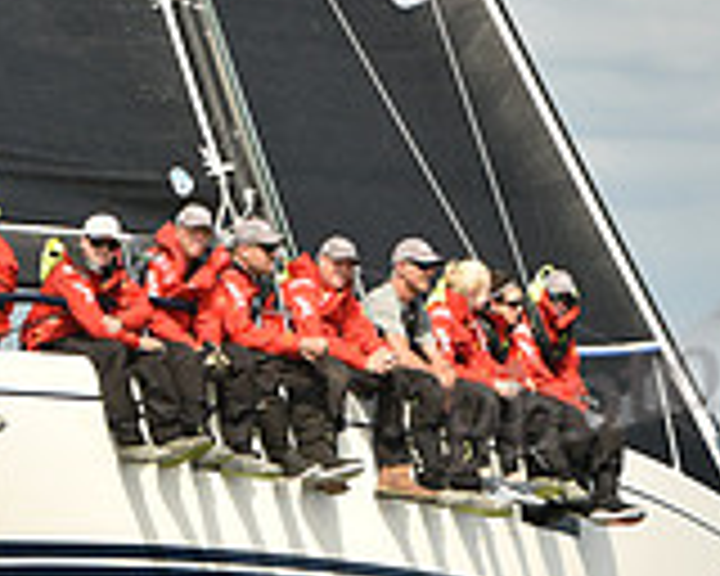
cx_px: 207
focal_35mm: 460
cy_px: 187
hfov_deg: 4.2
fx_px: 9802
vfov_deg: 3.4
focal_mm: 135
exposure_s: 1/1600
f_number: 8
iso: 320
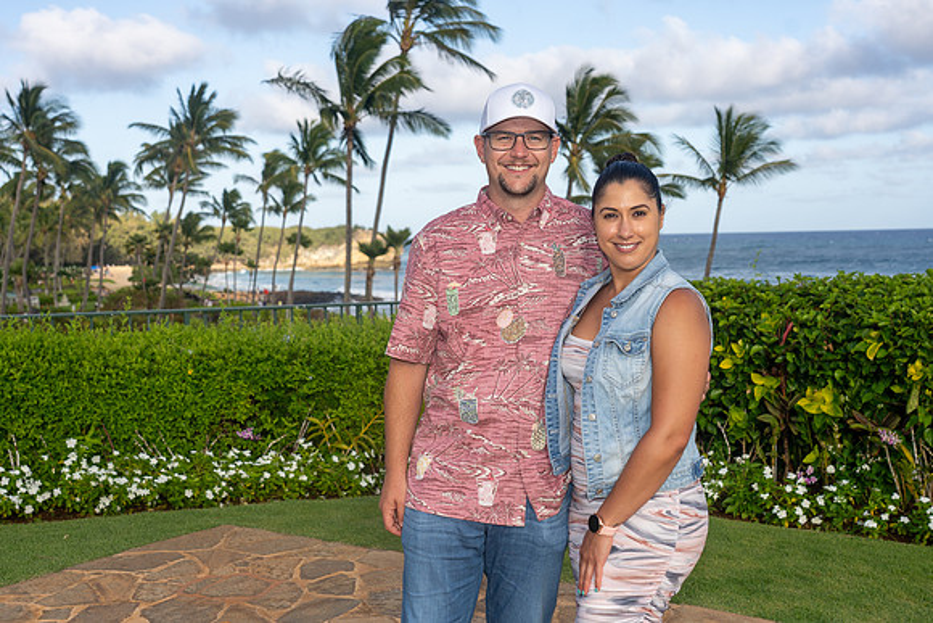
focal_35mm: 43
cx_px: 466
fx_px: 1115
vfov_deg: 31.2
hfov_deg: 45.4
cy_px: 312
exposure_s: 1/250
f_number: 5.6
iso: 50
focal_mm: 43
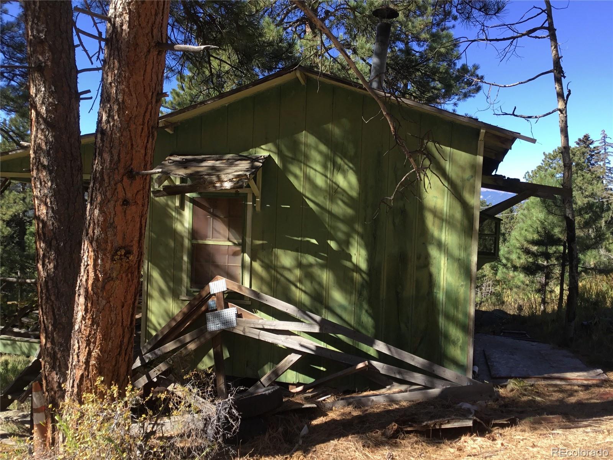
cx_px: 306
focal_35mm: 31
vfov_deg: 45.4
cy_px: 230
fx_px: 549
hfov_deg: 58.4
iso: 25
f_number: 2.4
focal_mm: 3.3
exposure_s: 1/374
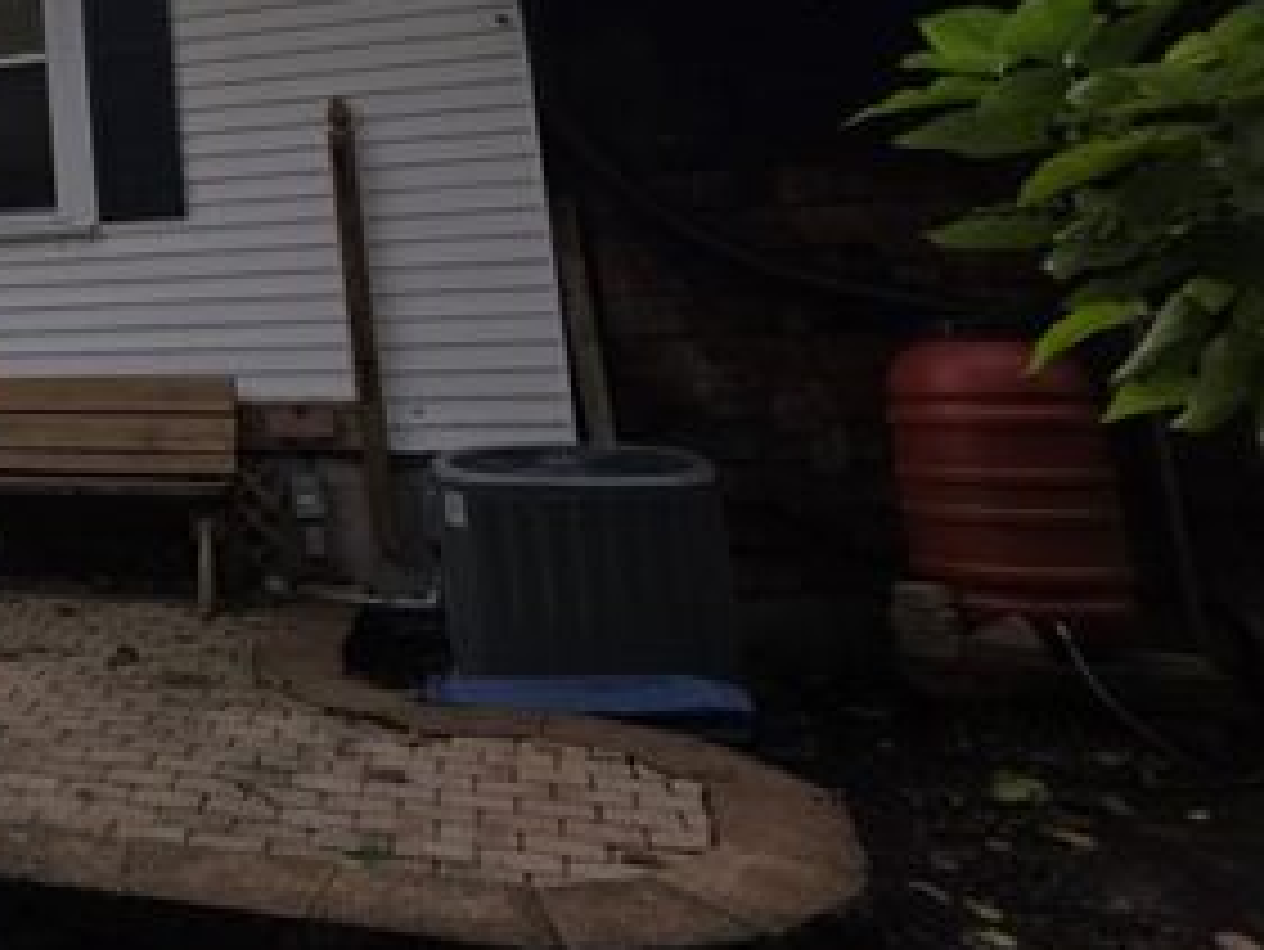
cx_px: -135
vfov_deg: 36.1
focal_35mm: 37
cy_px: 81
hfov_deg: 40.3
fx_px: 1352
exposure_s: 1/128
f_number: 1.9
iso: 20
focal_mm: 2.2
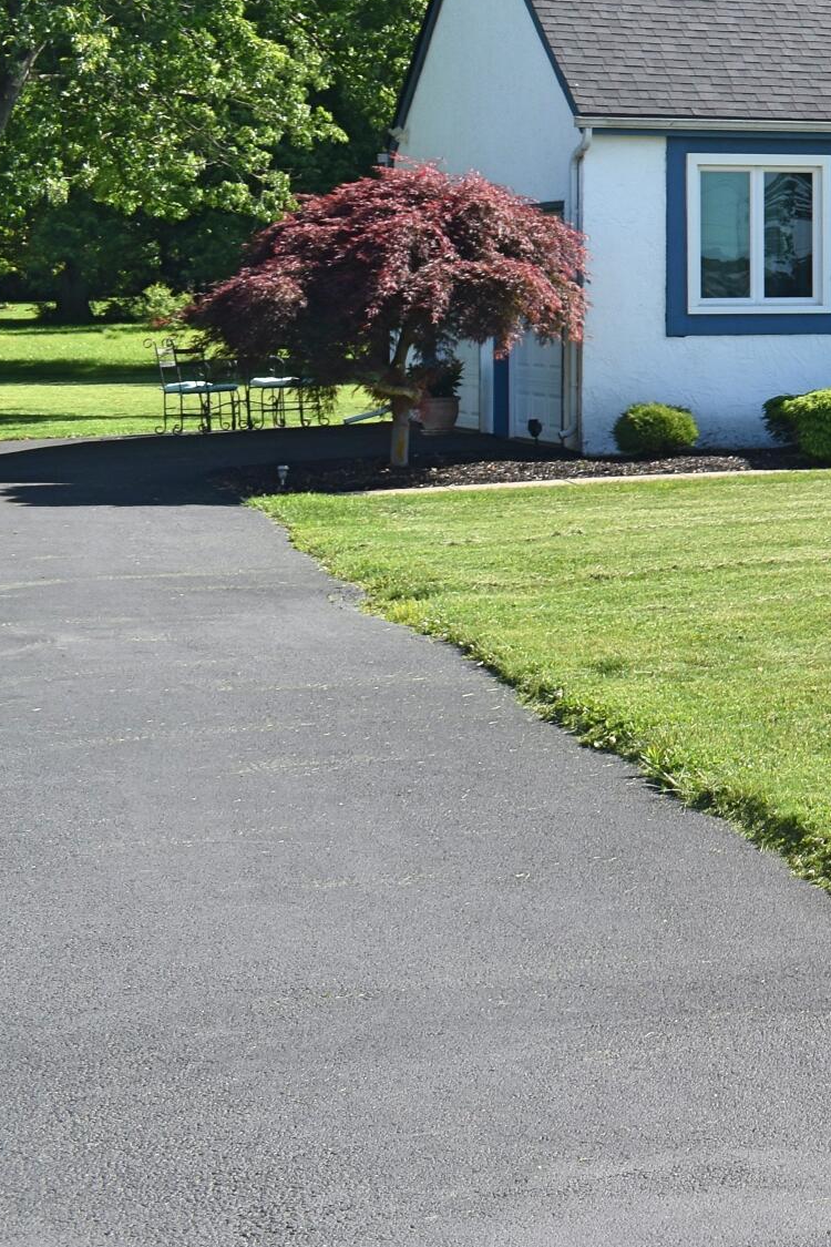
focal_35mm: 88
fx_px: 3047
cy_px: 208
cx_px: 1644
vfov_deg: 22.7
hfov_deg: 13.4
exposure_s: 1/200
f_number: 9
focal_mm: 22
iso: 100
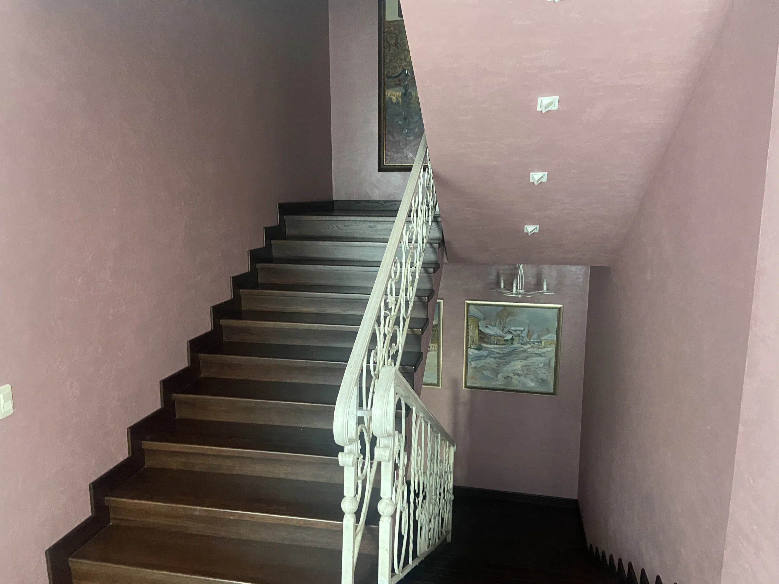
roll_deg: +0.7
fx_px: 585
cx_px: 390
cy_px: 292
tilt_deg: -9.9
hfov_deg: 67.3
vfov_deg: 53.1
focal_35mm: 26
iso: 640
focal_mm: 4.25
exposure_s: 1/40
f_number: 1.8
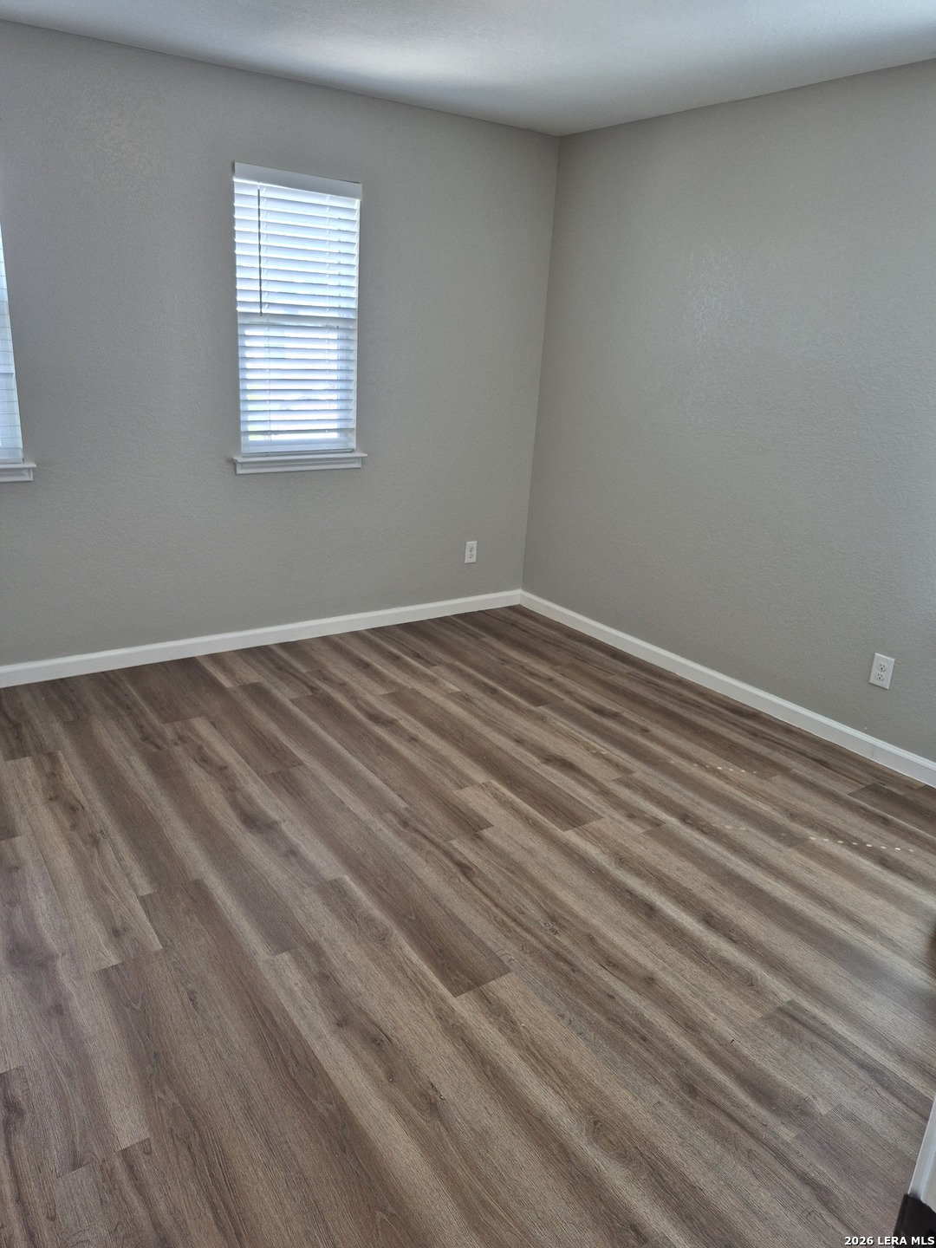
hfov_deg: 58.9
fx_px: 829
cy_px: 624
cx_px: 468
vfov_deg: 73.9
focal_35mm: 23
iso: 80
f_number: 1.8
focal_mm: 5.4
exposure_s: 1/120
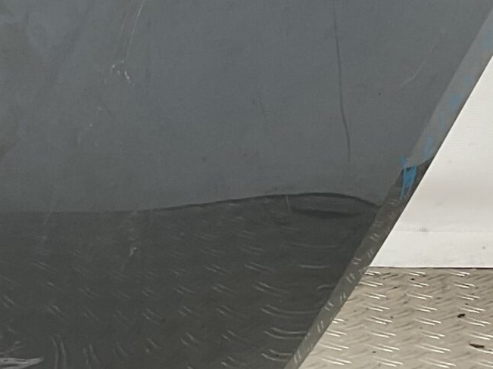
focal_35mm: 114
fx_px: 1623
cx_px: -301
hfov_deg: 15.6
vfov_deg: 12.9
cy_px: 311
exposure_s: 1/100
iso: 20
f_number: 1.8
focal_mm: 3
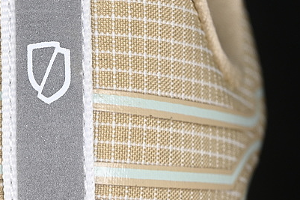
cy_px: 210
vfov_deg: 6.8
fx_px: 1683
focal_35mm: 202
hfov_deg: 10.1
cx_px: 31
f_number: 7.1
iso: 160
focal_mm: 50
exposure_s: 1/80
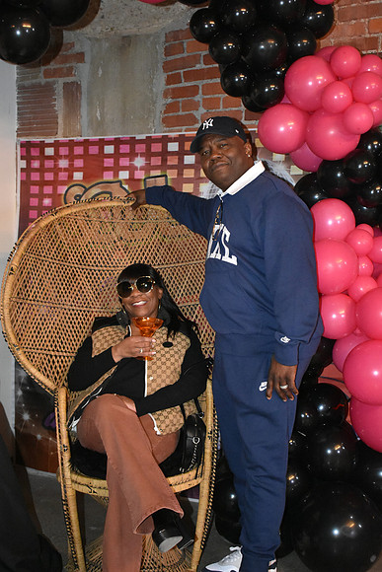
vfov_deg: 43.6
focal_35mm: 45
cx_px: 191
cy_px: 286
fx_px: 716
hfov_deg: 29.9
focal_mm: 30
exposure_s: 1/60
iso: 6400
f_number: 4.2
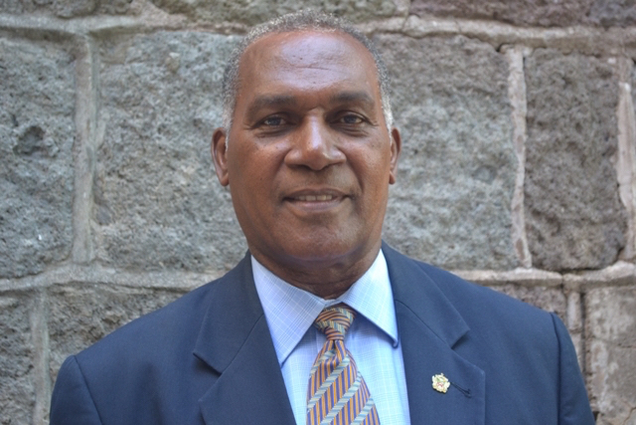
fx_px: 1325
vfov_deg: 18.2
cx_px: 318
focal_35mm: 75
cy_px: 212
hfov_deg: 27.0
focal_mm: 50
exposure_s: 1/30
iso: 400
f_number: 5.6
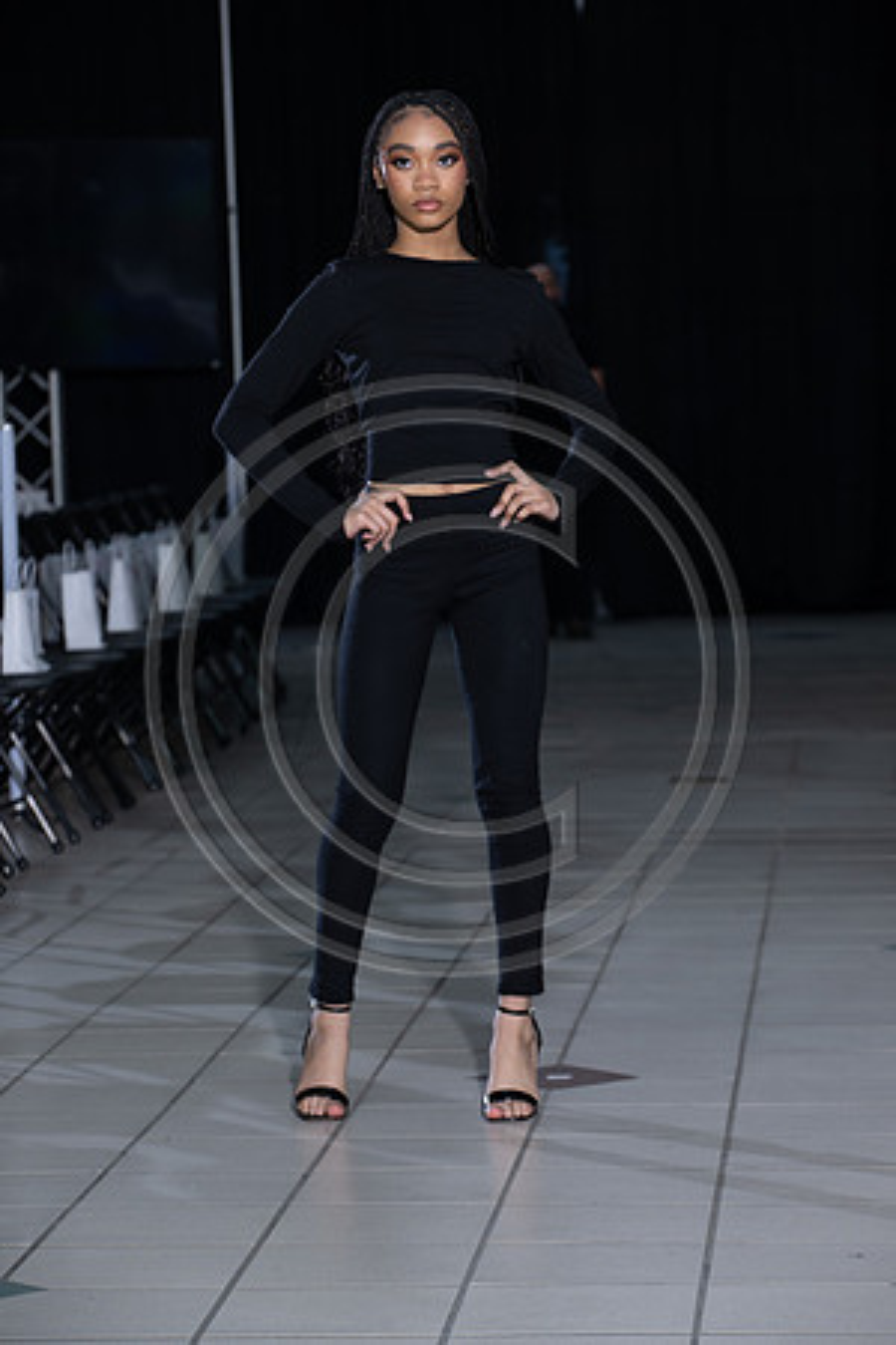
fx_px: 4666
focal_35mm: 125
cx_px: 448
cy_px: 672
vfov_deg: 16.4
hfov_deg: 11.0
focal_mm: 125
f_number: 6.3
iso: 640
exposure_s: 1/160
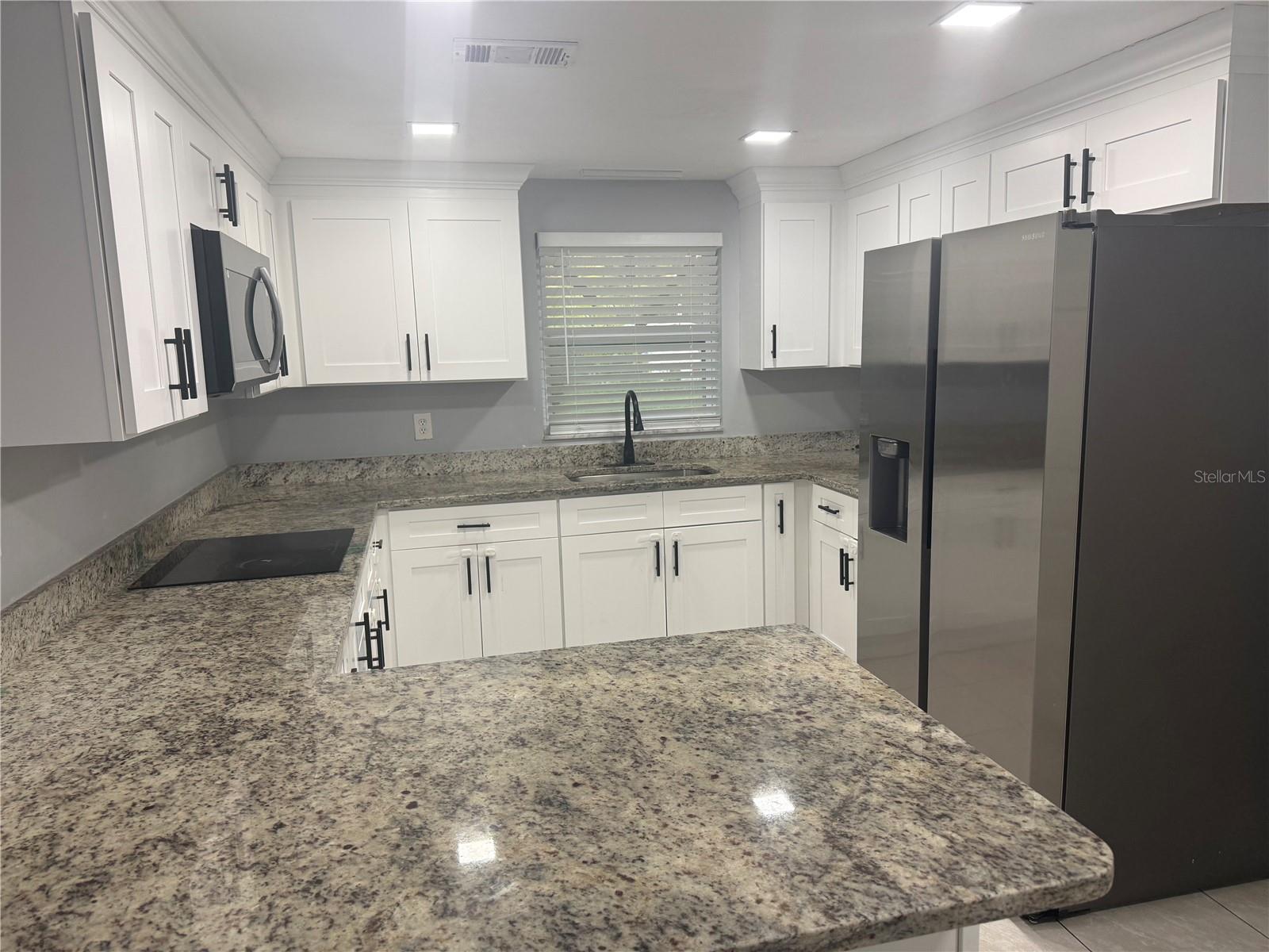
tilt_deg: -9.5
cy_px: 476
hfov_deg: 71.6
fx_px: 880
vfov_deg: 56.8
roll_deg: +2.3
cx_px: 634
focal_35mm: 24
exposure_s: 1/120
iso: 160
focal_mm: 6.76
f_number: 1.78
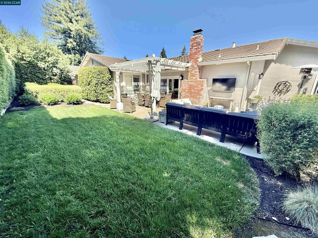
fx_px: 129
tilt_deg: -14.6
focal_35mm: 14
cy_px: 119
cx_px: 159
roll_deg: -0.5
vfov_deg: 85.7
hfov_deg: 102.1
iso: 50
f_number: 2.2
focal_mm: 2.22
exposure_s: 1/574
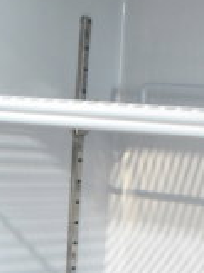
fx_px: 1158
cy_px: 476
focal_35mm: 147
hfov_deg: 10.1
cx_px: 93
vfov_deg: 12.4
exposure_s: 1/30
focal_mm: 18
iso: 1100
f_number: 3.5
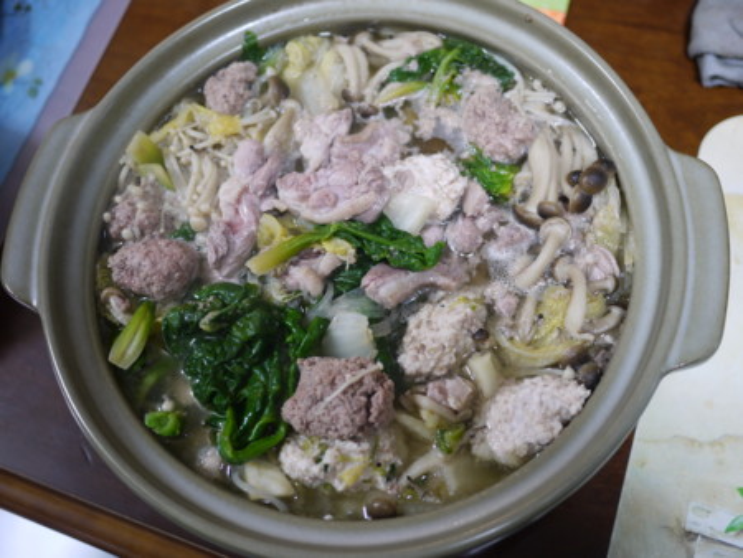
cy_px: 279
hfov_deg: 46.8
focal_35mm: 40
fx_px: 859
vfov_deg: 36.0
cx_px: 372
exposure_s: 1/30
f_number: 1.7
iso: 100
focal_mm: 20
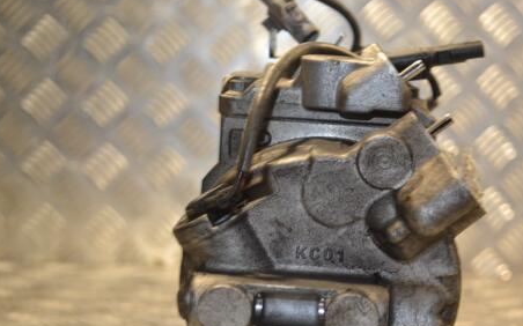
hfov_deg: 31.3
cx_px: 341
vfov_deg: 19.9
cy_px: 220
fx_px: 926
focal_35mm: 65
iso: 400
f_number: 4.8
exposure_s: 1/60
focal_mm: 32
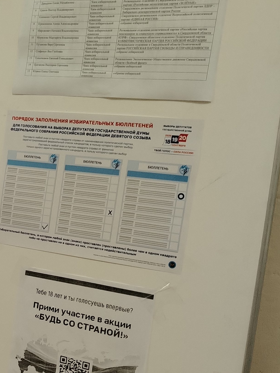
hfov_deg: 23.3
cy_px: 246
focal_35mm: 59
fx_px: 636
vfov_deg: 32.4
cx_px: -28
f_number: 1.75
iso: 1409
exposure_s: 1/33.3
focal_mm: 5.25
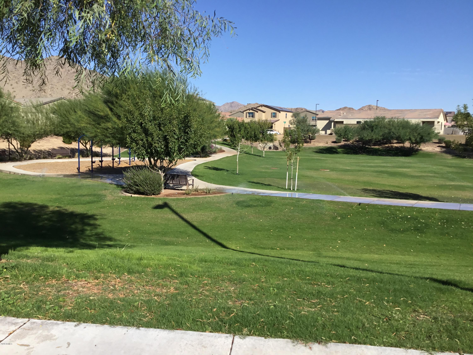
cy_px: 178
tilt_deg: -6.3
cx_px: 236
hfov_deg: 58.4
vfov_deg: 45.4
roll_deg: -0.5
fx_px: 424
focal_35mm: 31
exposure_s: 1/1631
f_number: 2.4
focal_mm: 3.3
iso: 25
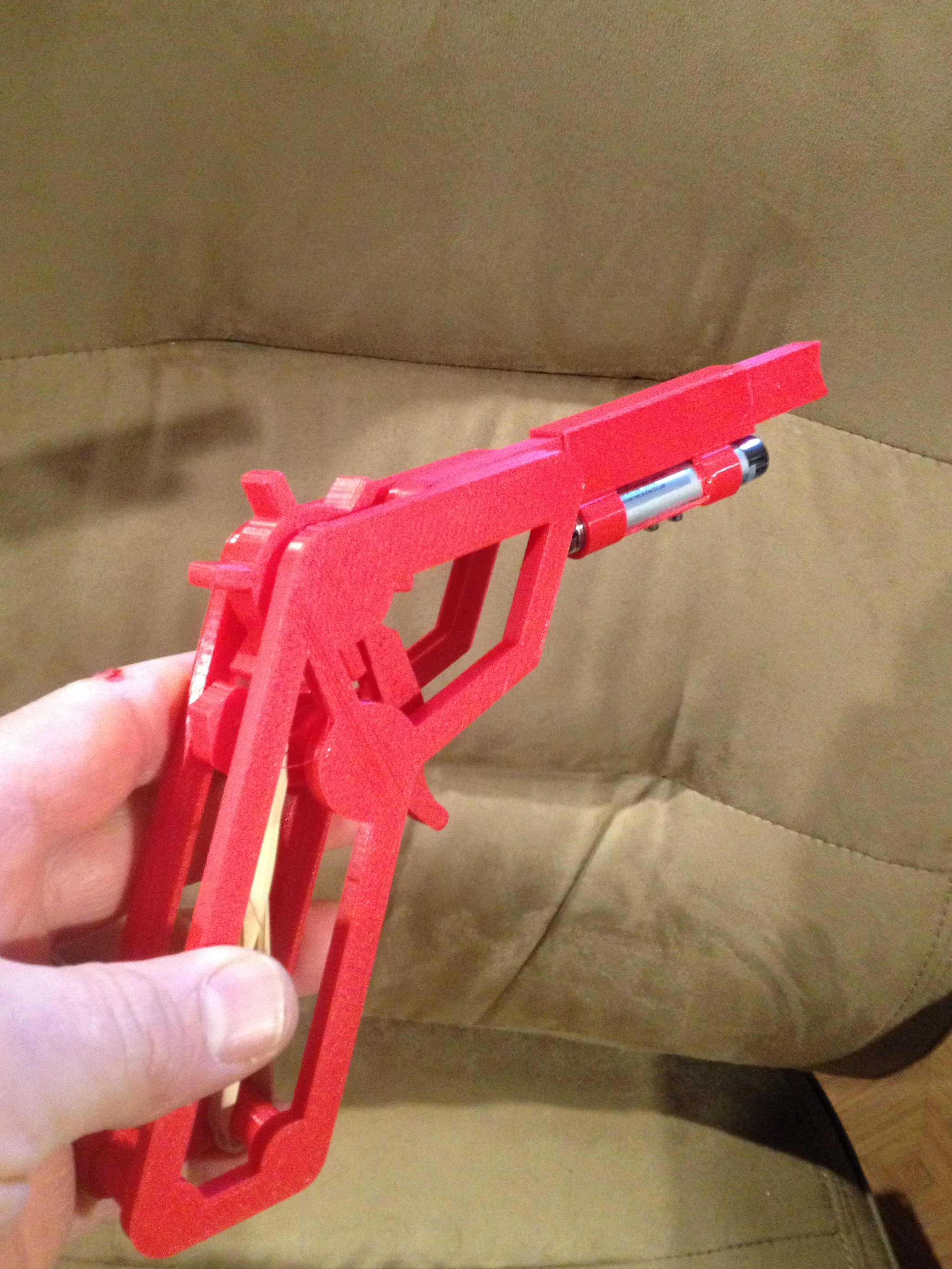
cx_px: 456
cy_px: 553
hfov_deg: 35.1
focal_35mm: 41
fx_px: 1503
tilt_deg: -45.0
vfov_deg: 45.7
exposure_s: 1/20
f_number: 2.4
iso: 400
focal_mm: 4.28
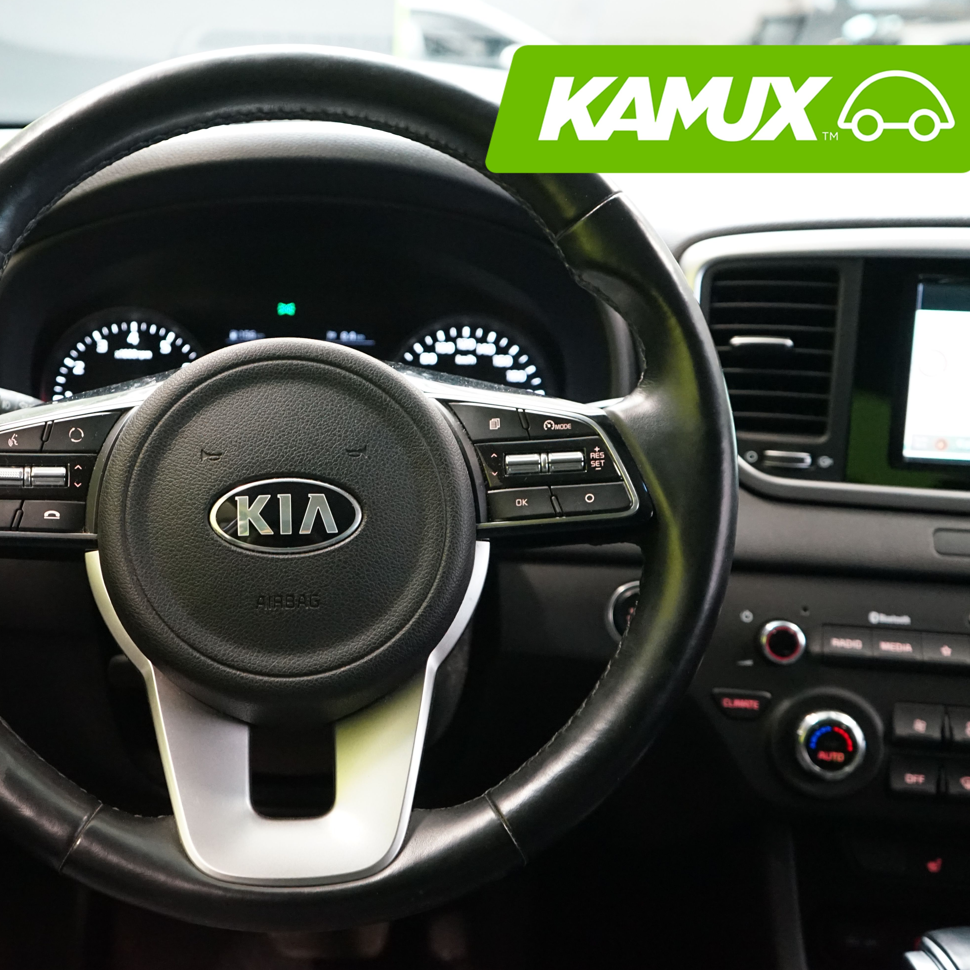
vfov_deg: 39.2
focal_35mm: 43
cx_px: 298
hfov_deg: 38.6
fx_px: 1363
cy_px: 493
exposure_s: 1/30
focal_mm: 33
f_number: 4.5
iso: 5000
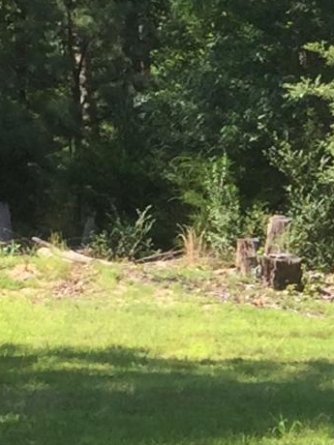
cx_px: 883
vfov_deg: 10.3
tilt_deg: -6.7
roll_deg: -1.6
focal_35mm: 189
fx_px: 2431
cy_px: 542
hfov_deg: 7.2
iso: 32
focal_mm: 4.15
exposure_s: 1/590
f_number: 2.2
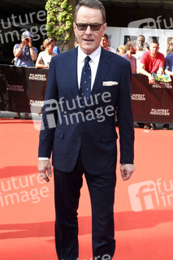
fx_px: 365
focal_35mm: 51
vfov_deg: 39.1
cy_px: 152
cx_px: 96
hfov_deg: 26.6
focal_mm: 27
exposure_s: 1/160
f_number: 7.1
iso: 200
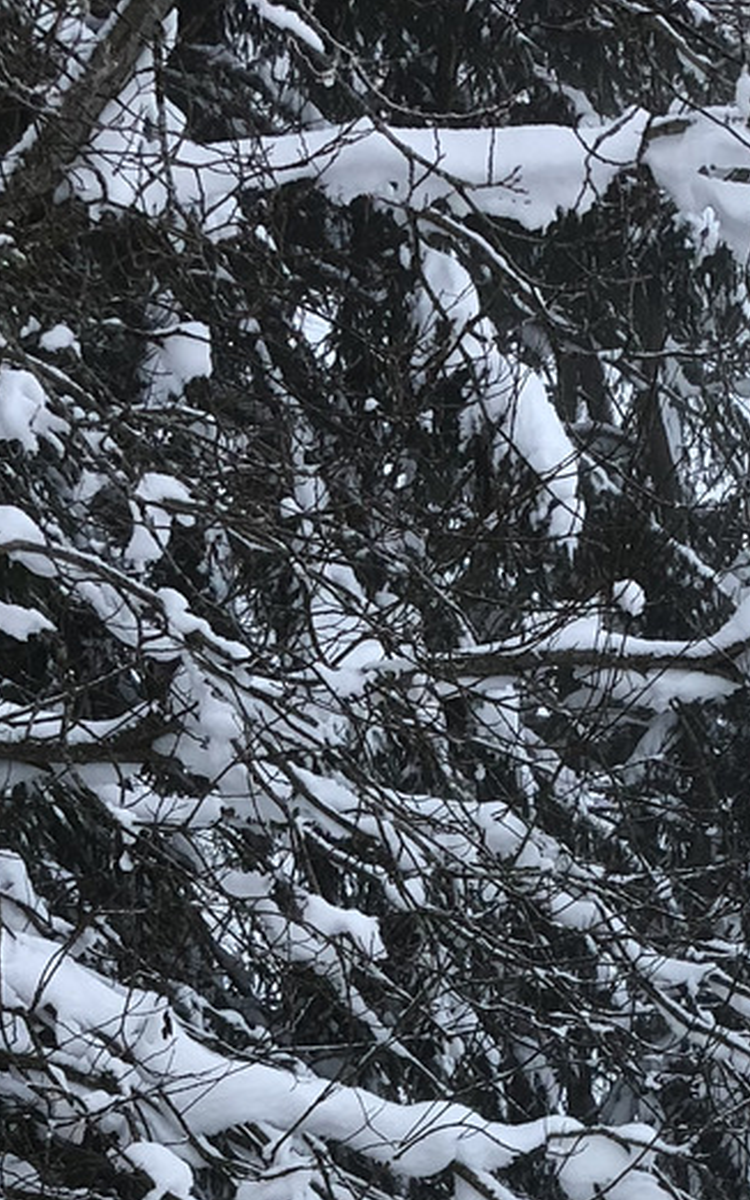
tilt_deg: -9.7
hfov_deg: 14.1
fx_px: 2978
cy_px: 1267
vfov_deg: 21.8
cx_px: 817
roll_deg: -1.0
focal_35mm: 91
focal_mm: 4
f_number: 1.8
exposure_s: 1/50
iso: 25
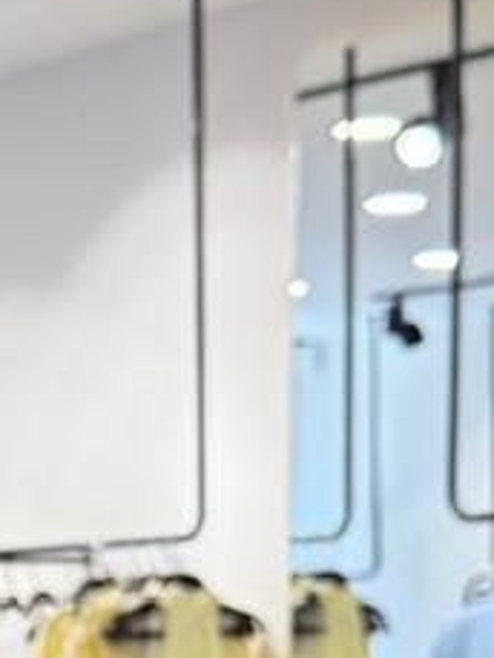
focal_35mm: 134
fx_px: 2547
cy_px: 968
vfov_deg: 13.9
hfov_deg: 10.7
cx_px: -236
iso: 125
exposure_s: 1/242
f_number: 1.78
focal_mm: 6.76
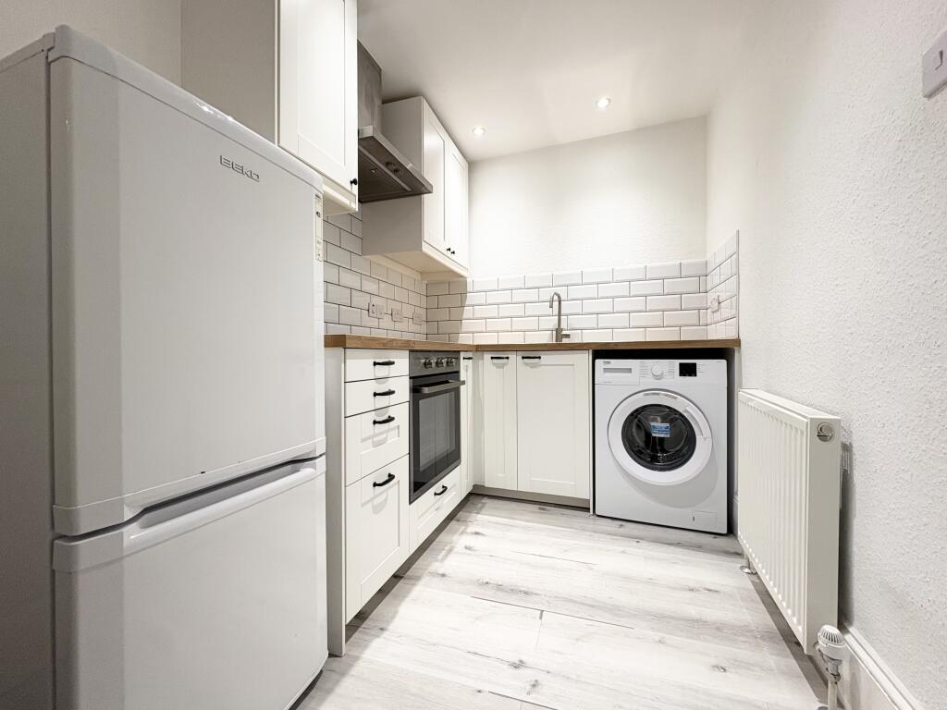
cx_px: 474
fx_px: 383
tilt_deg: +0.4
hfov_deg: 102.1
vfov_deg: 85.7
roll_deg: +1.2
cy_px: 355
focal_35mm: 14
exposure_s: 1/100
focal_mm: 2.22
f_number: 2.2
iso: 200
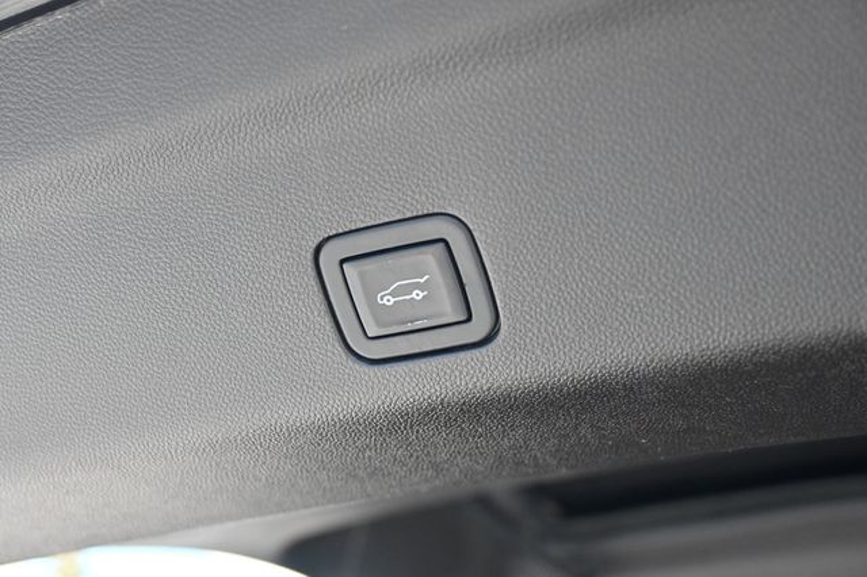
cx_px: 434
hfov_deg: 40.6
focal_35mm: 49
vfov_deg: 27.6
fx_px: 1173
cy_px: 288
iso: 560
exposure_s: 1/125
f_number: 5
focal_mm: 32.5
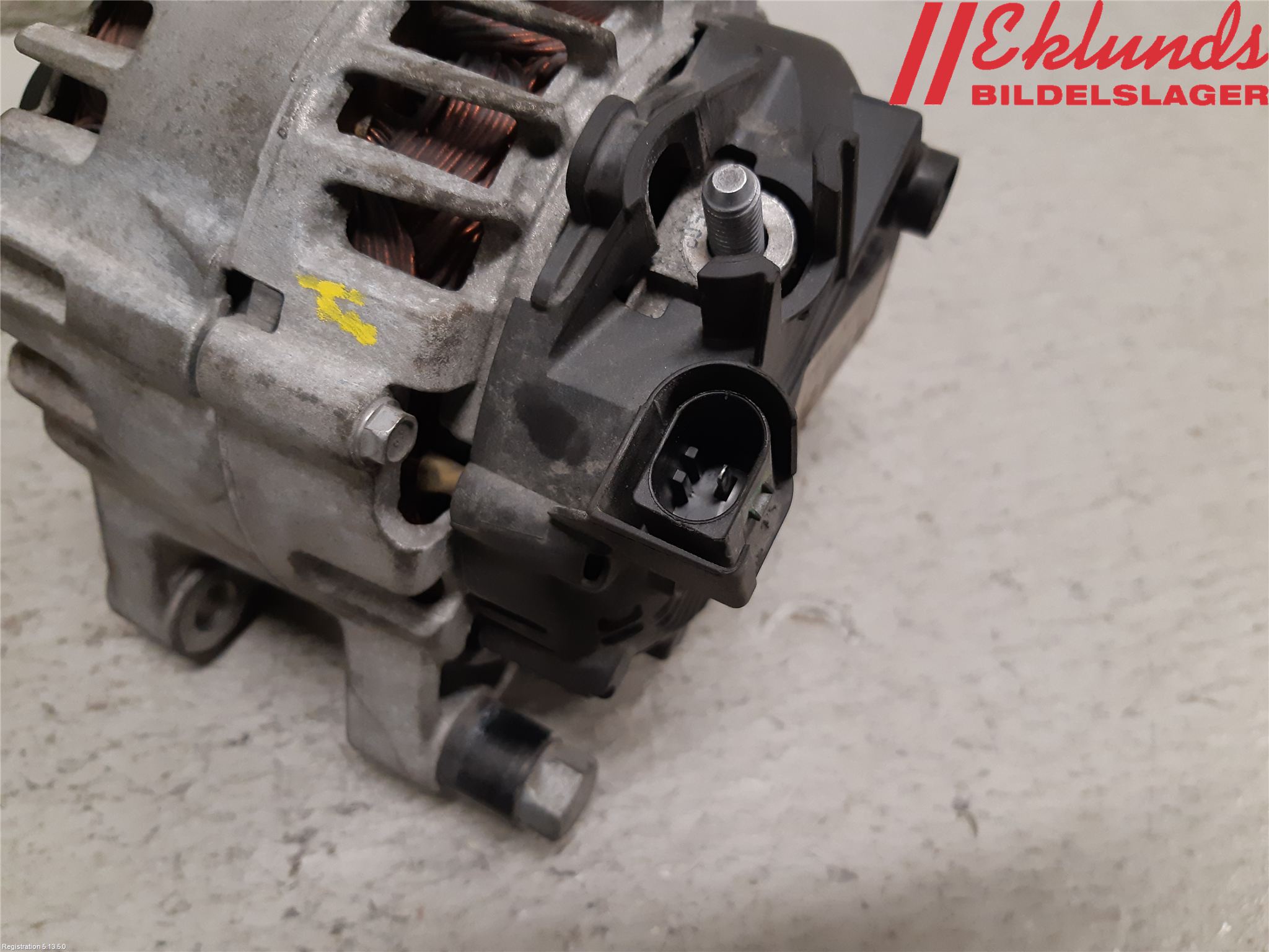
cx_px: 634
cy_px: 476
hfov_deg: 67.3
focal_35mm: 26
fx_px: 953
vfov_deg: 53.1
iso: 160
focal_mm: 3.93
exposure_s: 1/50
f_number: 1.7
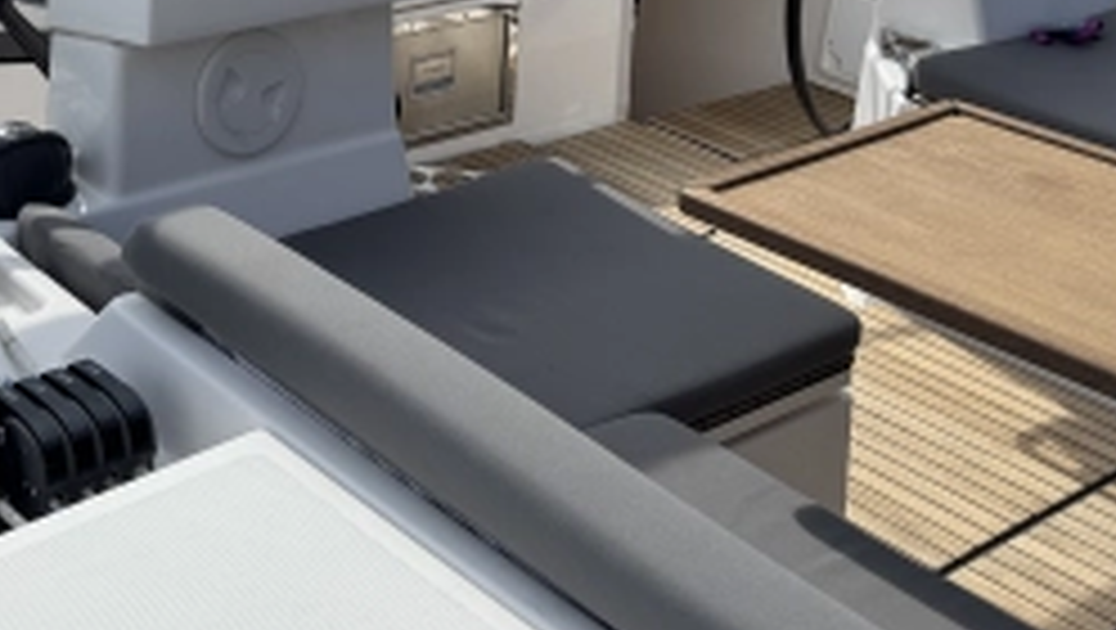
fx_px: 1718
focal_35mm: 58
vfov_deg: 19.2
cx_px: 225
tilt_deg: -11.0
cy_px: -187
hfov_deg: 34.9
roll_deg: -3.2
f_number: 1.78
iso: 80
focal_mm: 6.76
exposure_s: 1/4310
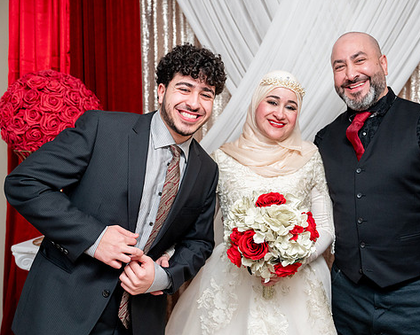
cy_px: 167
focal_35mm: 38
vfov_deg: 39.1
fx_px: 472
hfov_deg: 47.7
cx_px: 248
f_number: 2.8
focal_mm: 33
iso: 2500
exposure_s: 1/160
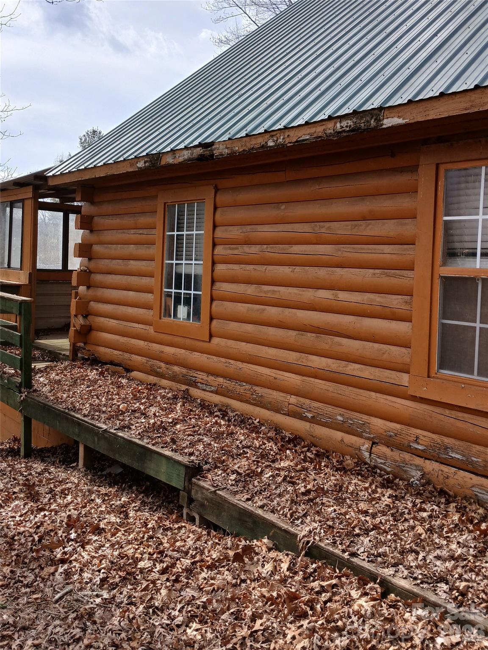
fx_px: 489
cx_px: 244
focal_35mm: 26
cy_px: 325
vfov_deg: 67.3
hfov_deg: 53.1
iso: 20
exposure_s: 1/345
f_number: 1.8
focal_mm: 3.98
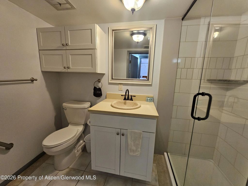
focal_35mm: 13
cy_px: 93
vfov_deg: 89.9
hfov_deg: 106.2
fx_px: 93
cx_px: 124
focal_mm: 2.2
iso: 250
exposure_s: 1/60
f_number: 2.2
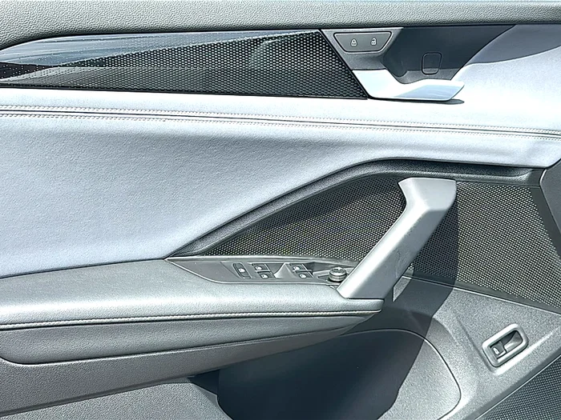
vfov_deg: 34.3
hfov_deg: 44.8
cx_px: 280
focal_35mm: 42
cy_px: 210
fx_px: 681
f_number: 1.78
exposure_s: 1/1437
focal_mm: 6.86
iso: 80
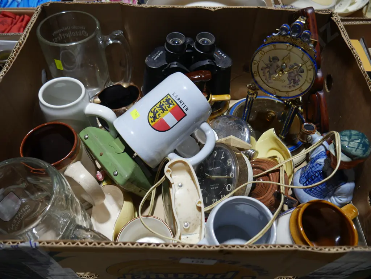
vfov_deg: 49.8
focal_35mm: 28
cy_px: 140
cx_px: 186
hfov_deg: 63.4
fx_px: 300
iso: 200
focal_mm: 14
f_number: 3.5
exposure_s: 1/80
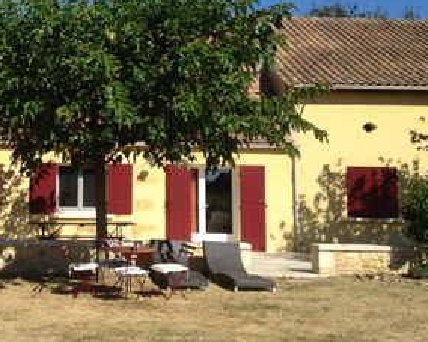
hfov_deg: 27.1
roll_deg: -1.9
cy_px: 116
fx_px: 861
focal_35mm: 68
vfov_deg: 22.4
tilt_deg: +3.8
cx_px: 59
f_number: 2.4
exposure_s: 1/2008
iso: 50
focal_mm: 4.12
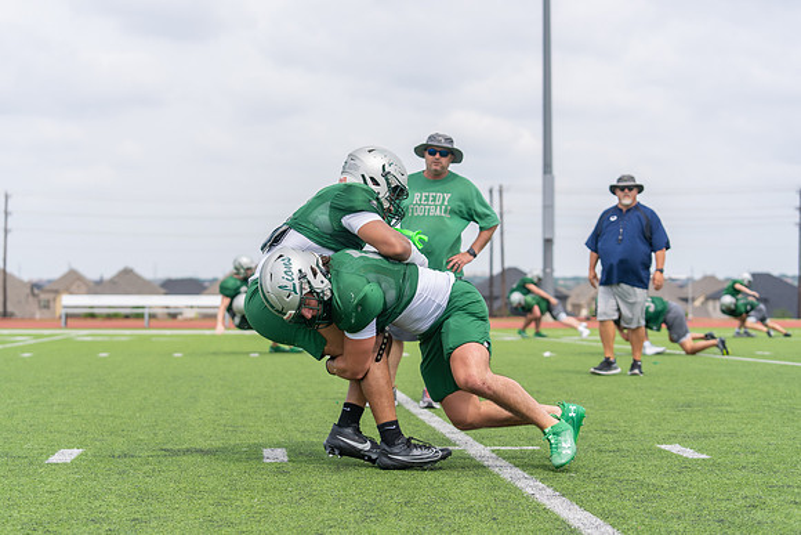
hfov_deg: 28.8
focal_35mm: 70
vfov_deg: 19.5
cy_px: 268
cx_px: 400
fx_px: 1558
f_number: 3.5
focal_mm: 70
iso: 160
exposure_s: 1/1250
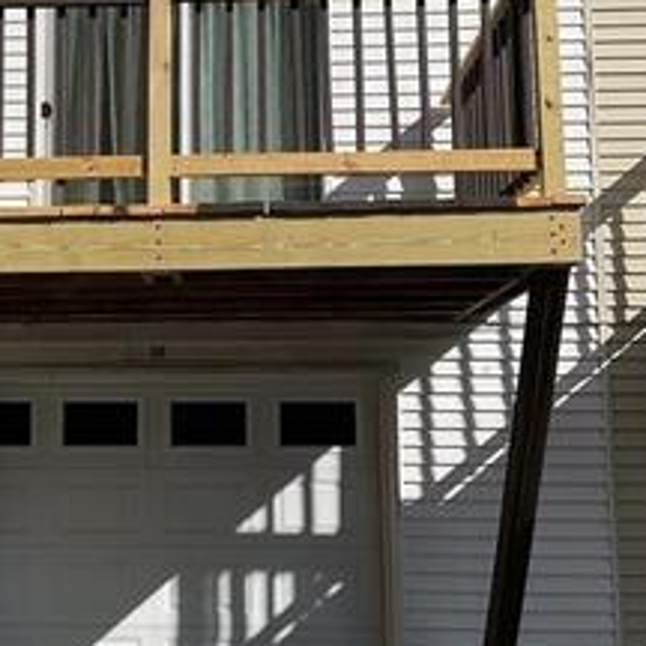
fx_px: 1203
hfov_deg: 29.7
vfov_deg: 30.0
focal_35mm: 57
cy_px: 302
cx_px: 176
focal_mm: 3
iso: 16
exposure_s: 1/3322
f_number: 1.8
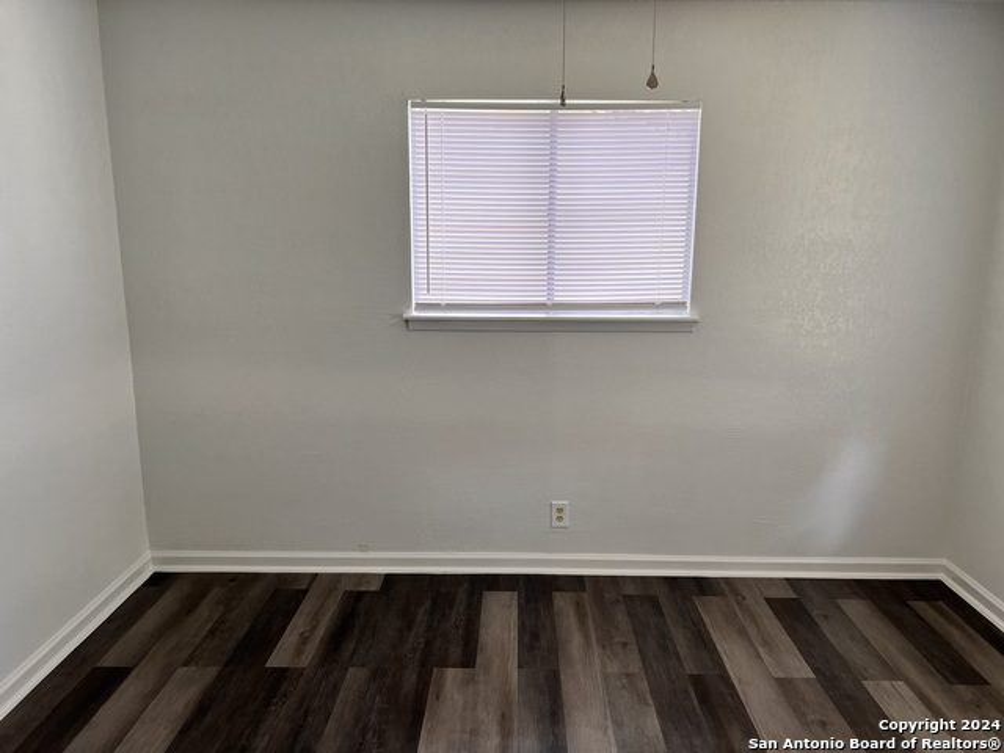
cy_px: 376
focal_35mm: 26
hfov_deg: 67.3
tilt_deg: -11.9
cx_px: 502
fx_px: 754
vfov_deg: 53.1
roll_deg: -0.5
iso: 64
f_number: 1.5
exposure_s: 1/142
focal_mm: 5.7
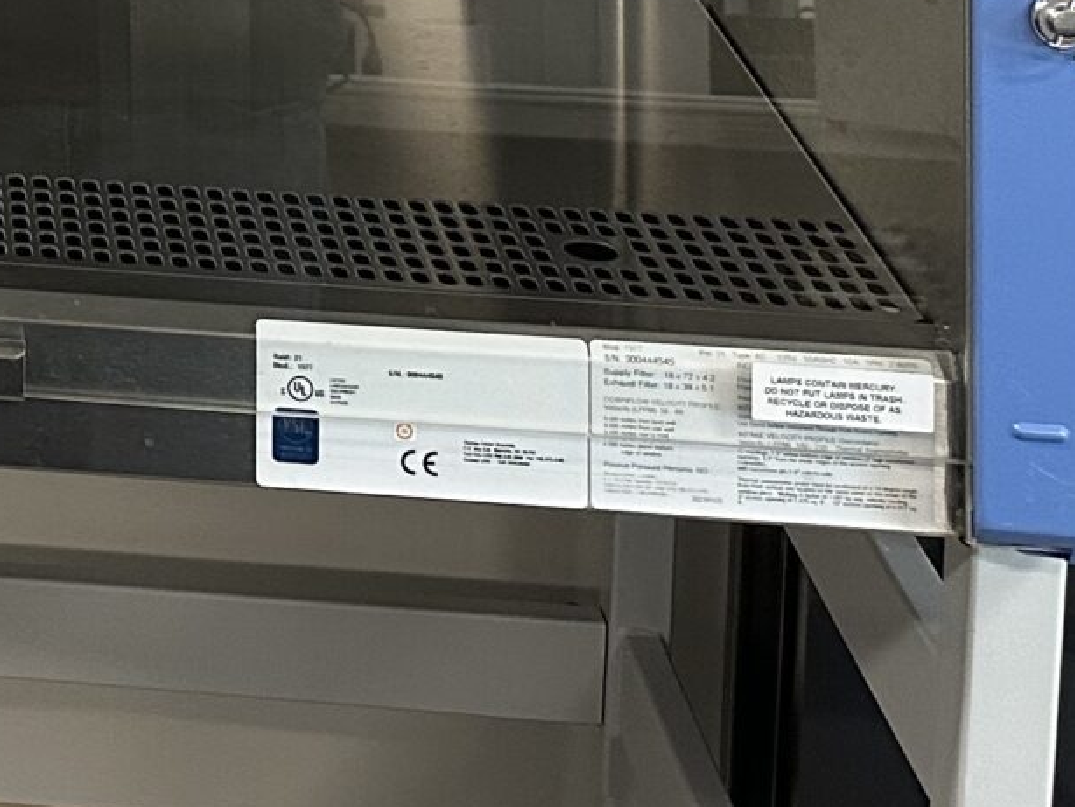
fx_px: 3107
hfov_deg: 17.2
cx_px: -669
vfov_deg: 13.1
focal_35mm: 100
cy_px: -726
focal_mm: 6.86
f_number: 1.78
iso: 200
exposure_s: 1/120
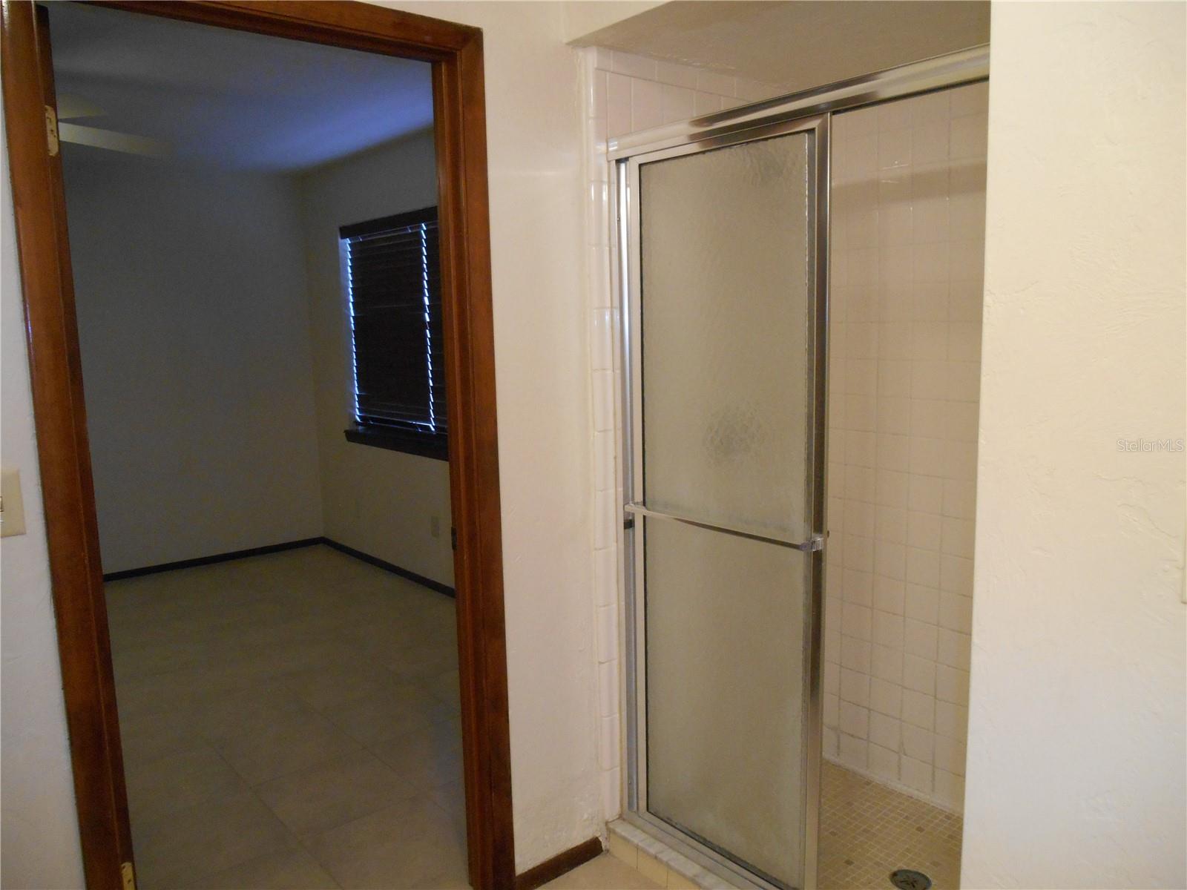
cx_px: 594
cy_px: 445
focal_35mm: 26
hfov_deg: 67.3
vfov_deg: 53.1
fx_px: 892
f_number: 3.4
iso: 400
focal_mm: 4.7
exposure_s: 1/30
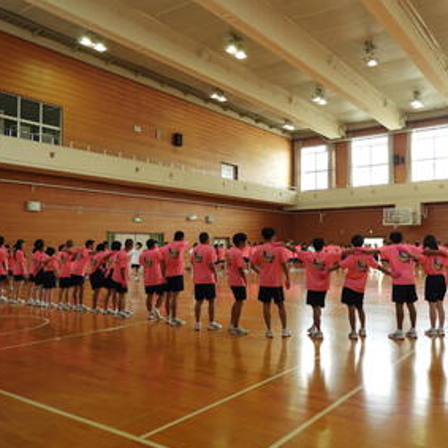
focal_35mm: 30
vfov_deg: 54.0
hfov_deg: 53.6
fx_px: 439
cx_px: 272
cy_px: 236
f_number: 3.3
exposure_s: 1/40
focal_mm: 4.3
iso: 100
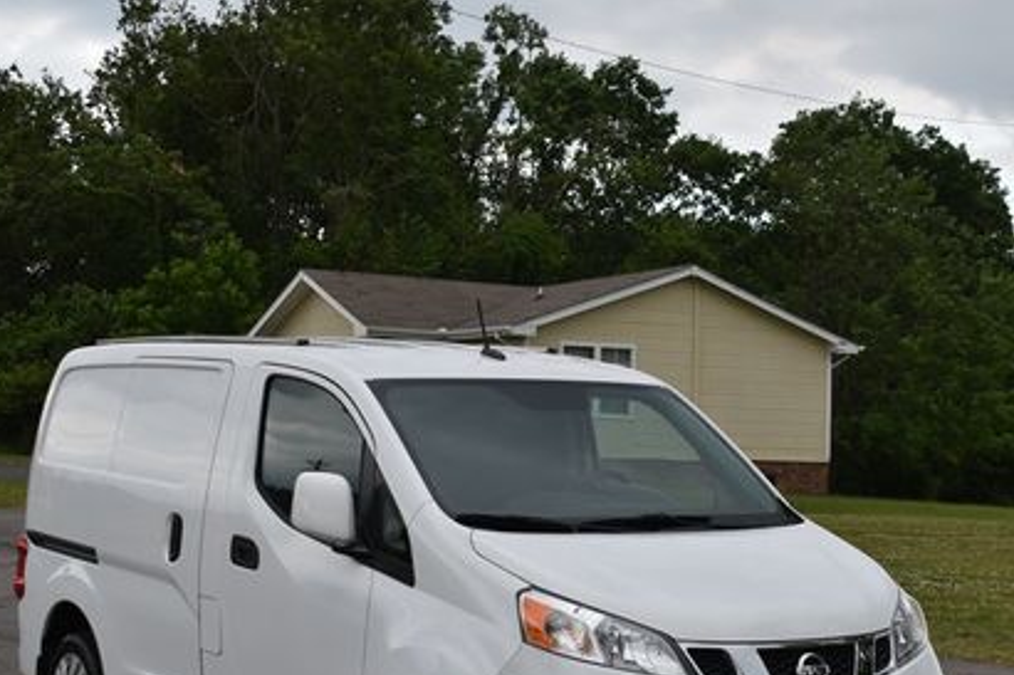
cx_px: 581
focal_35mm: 75
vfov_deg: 18.1
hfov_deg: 27.0
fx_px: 2112
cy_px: 444
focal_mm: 32
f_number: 5.6
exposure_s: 1/250
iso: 200
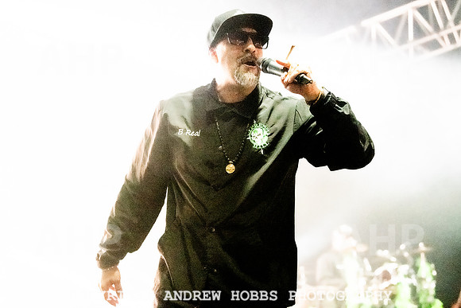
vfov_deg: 16.8
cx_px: 230
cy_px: 129
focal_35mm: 81
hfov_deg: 24.9
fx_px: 1043
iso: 6400
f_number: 4
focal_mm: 70
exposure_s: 1/400
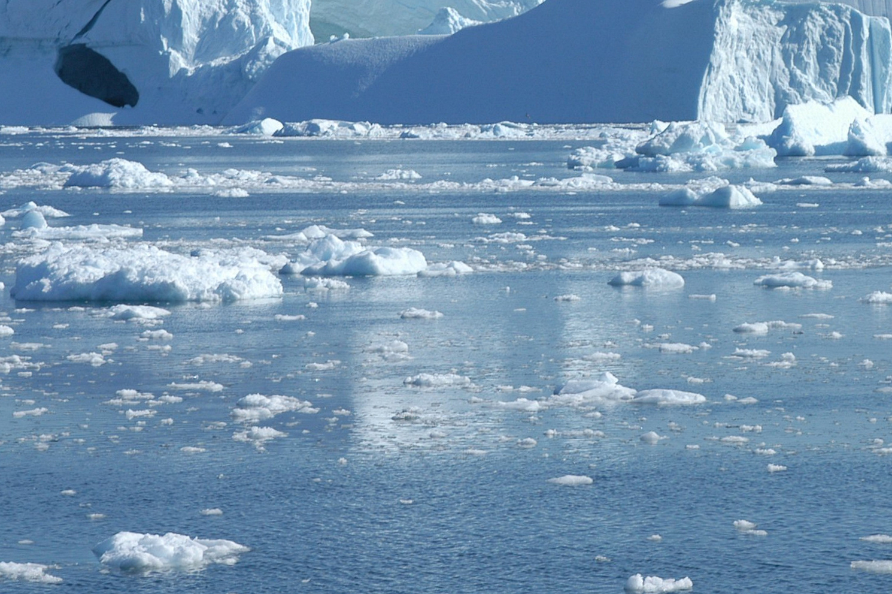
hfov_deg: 9.7
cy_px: 63
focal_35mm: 212
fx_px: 5249
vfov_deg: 6.5
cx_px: 702
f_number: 11
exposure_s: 1/500
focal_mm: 70
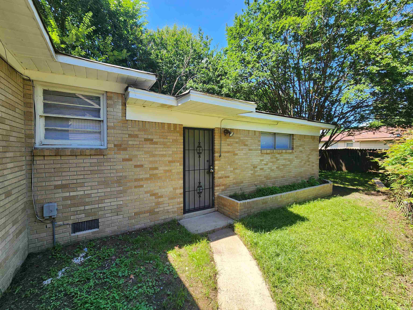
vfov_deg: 89.9
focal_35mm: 13
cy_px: 155
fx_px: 155
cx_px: 206
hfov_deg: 106.2
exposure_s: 1/499
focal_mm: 2.2
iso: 50
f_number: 2.2
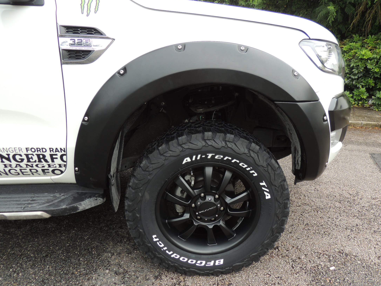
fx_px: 275
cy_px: 144
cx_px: 196
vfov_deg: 54.9
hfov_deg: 69.4
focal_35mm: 25
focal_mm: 4.3
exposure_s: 1/125
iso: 100
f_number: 3
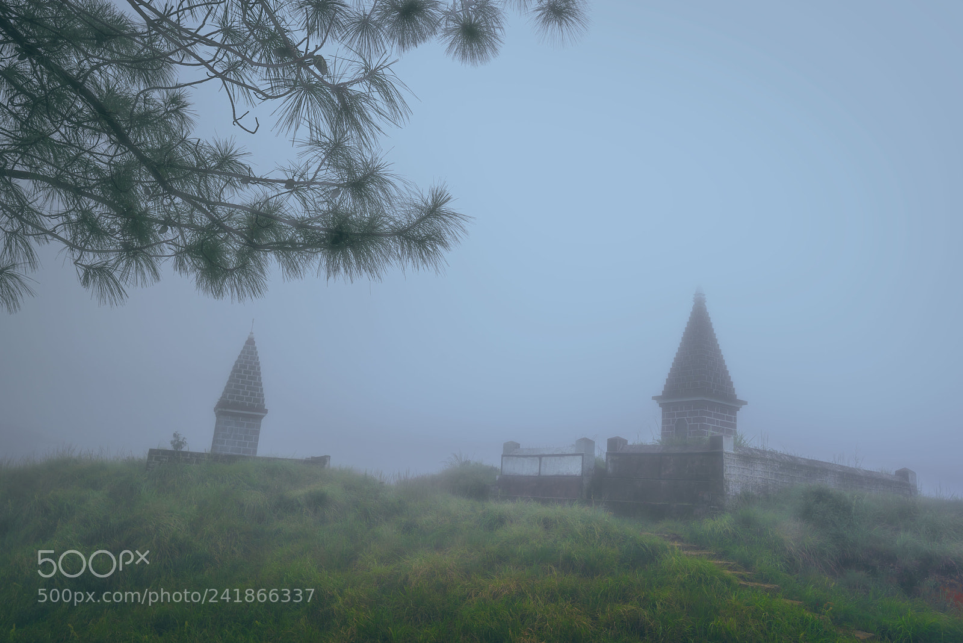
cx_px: 482
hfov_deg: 63.6
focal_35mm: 29
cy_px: 322
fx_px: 776
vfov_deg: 45.0
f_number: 8
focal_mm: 29
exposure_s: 1/160
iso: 64
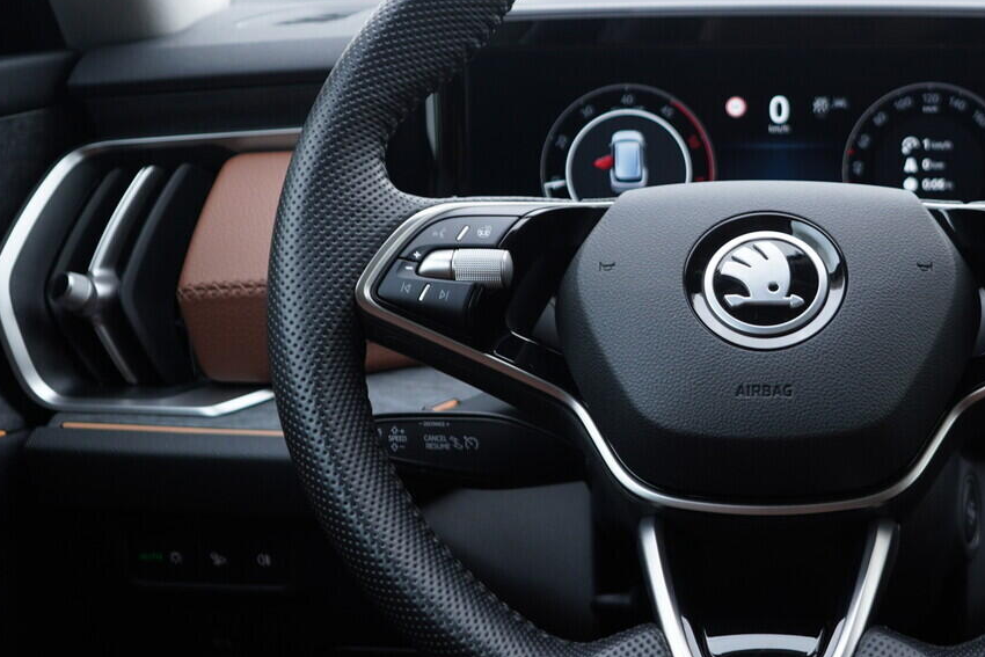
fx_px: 1669
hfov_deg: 32.0
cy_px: 299
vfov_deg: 22.3
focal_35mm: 61
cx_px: 787
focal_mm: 24
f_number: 2.8
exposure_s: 1/40
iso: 160
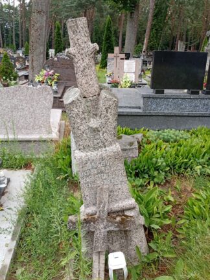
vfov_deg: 52.6
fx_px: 283
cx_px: 105
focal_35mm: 35
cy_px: 140
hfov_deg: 40.7
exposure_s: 1/50
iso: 92
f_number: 1.8
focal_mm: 3.98
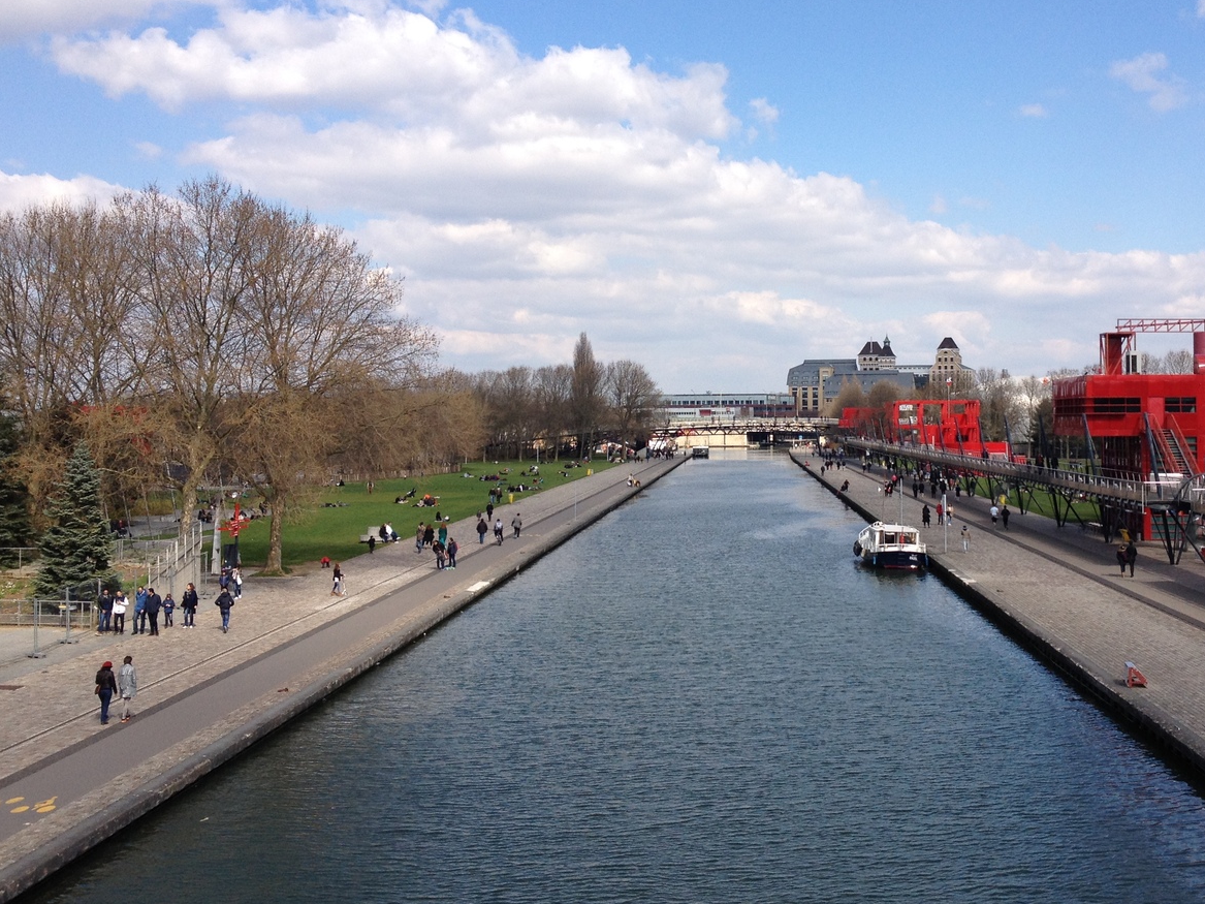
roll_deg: +0.7
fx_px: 1671
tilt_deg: +0.8
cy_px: 359
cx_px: 791
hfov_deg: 39.3
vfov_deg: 30.2
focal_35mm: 48
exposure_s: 1/1623
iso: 50
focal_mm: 4.28
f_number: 2.4
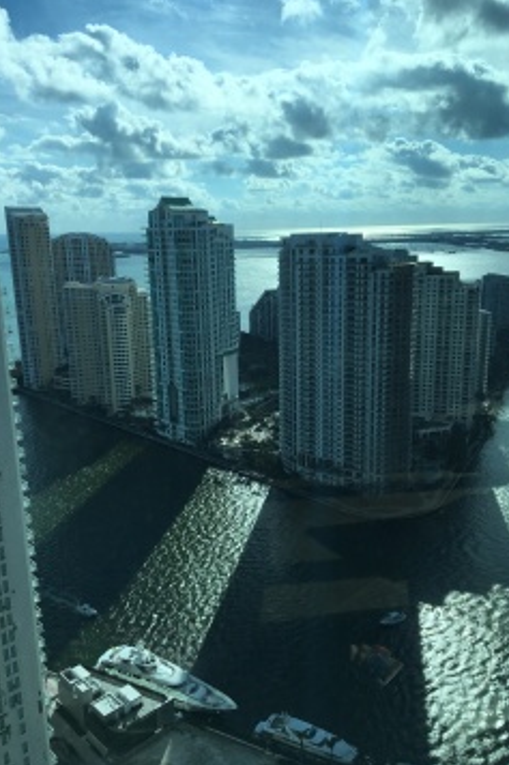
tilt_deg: -14.1
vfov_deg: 60.3
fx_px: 658
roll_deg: +3.3
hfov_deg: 42.3
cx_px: 249
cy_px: 385
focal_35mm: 31
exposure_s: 1/587
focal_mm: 4.15
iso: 25
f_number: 2.2
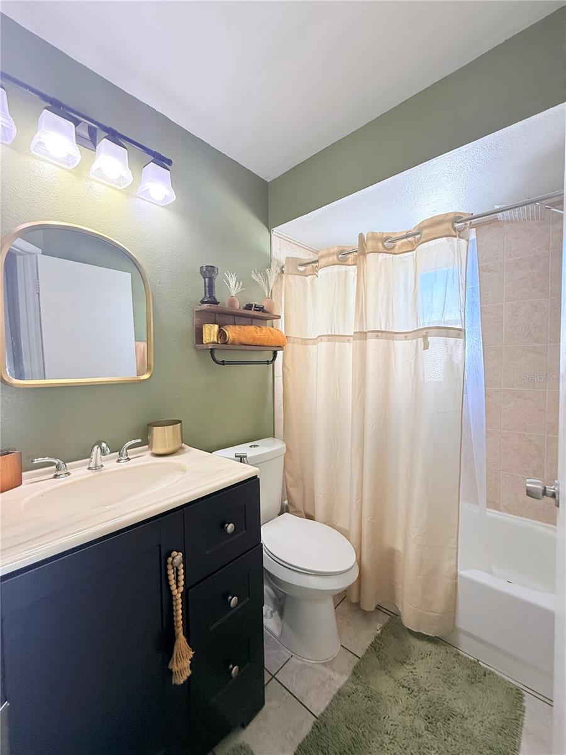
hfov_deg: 85.7
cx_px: 283
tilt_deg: -2.1
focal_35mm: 14
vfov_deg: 102.1
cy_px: 378
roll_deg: +1.4
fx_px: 305
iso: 200
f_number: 2.2
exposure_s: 1/120
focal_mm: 2.22
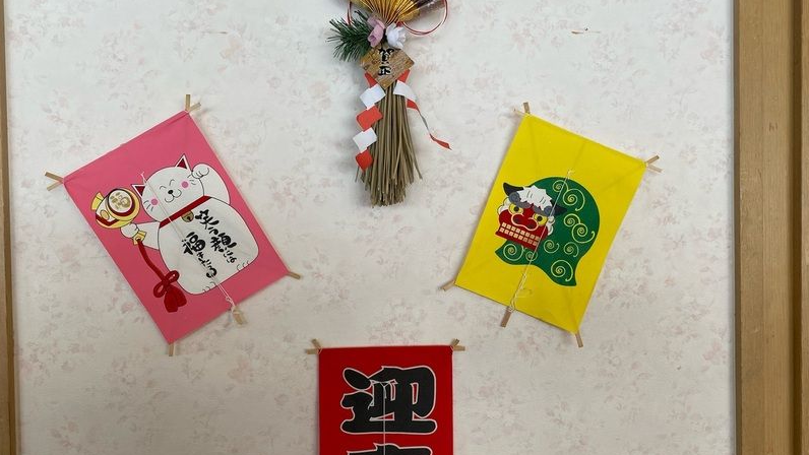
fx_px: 622
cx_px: 412
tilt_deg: -1.4
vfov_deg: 40.2
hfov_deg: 66.1
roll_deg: +0.6
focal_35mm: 29
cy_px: 242
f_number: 1.8
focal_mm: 4.25
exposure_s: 1/122
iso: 40
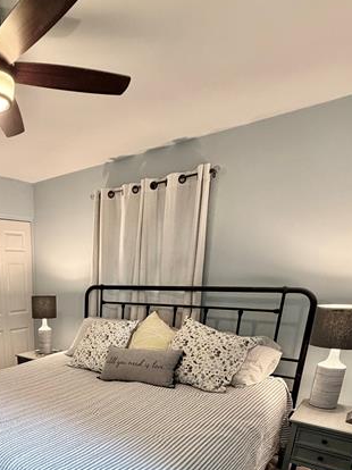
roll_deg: +2.0
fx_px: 353
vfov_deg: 60.6
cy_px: 391
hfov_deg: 49.0
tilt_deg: -18.4
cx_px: 56
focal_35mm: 26
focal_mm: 2.22
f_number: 2.2
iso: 400
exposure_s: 1/60
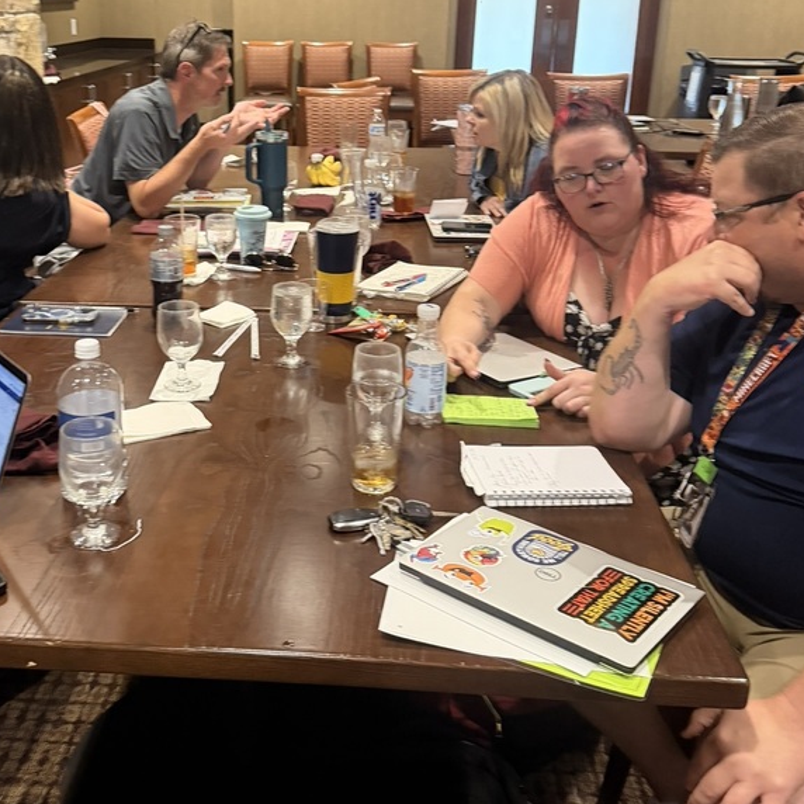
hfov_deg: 43.7
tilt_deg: -16.6
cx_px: 325
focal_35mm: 38
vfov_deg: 43.6
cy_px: 309
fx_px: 999
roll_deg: -1.5
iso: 800
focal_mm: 6.76
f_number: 1.78
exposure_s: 1/43
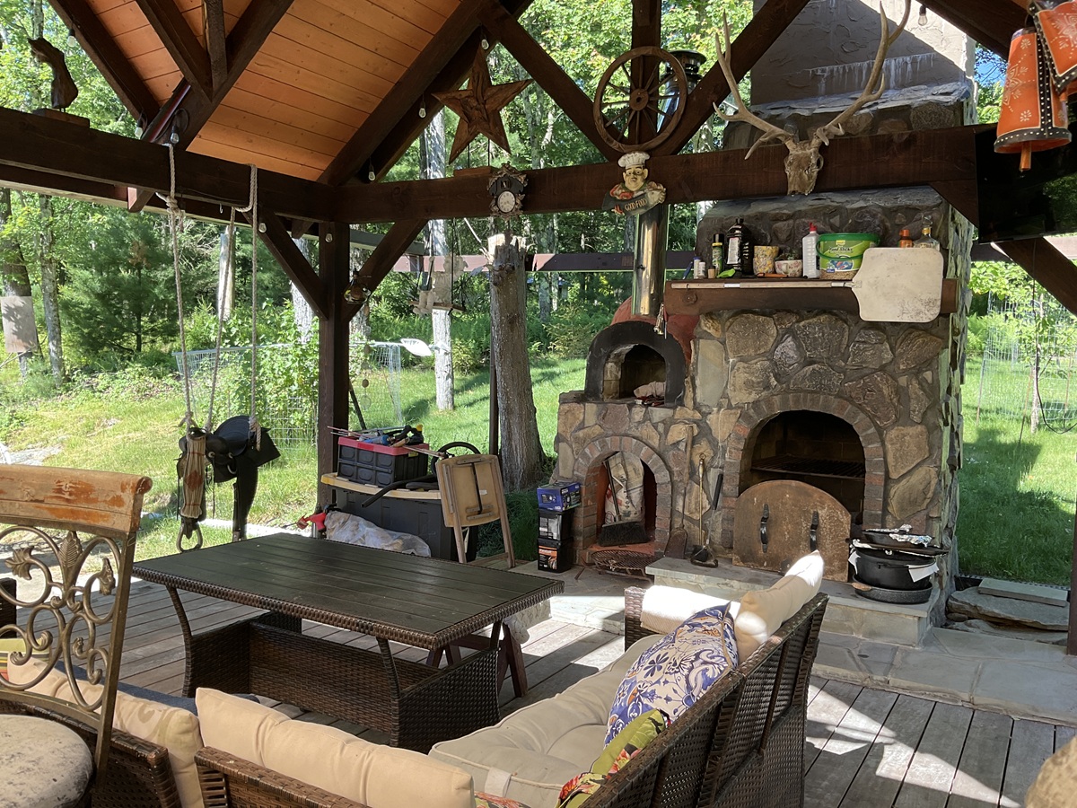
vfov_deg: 48.2
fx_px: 902
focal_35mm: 29
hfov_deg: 61.7
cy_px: 404
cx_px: 538
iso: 16
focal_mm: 3
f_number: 1.8
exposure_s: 1/164
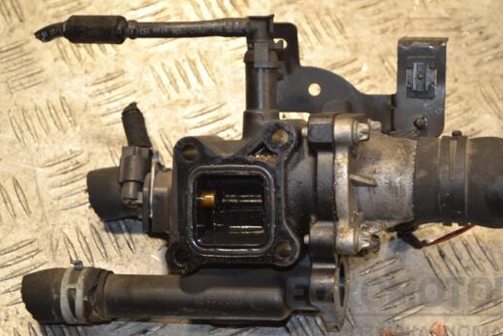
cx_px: 268
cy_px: 162
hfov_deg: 24.2
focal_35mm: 84
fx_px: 1174
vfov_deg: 16.3
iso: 450
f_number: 5.3
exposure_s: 1/60
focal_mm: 48
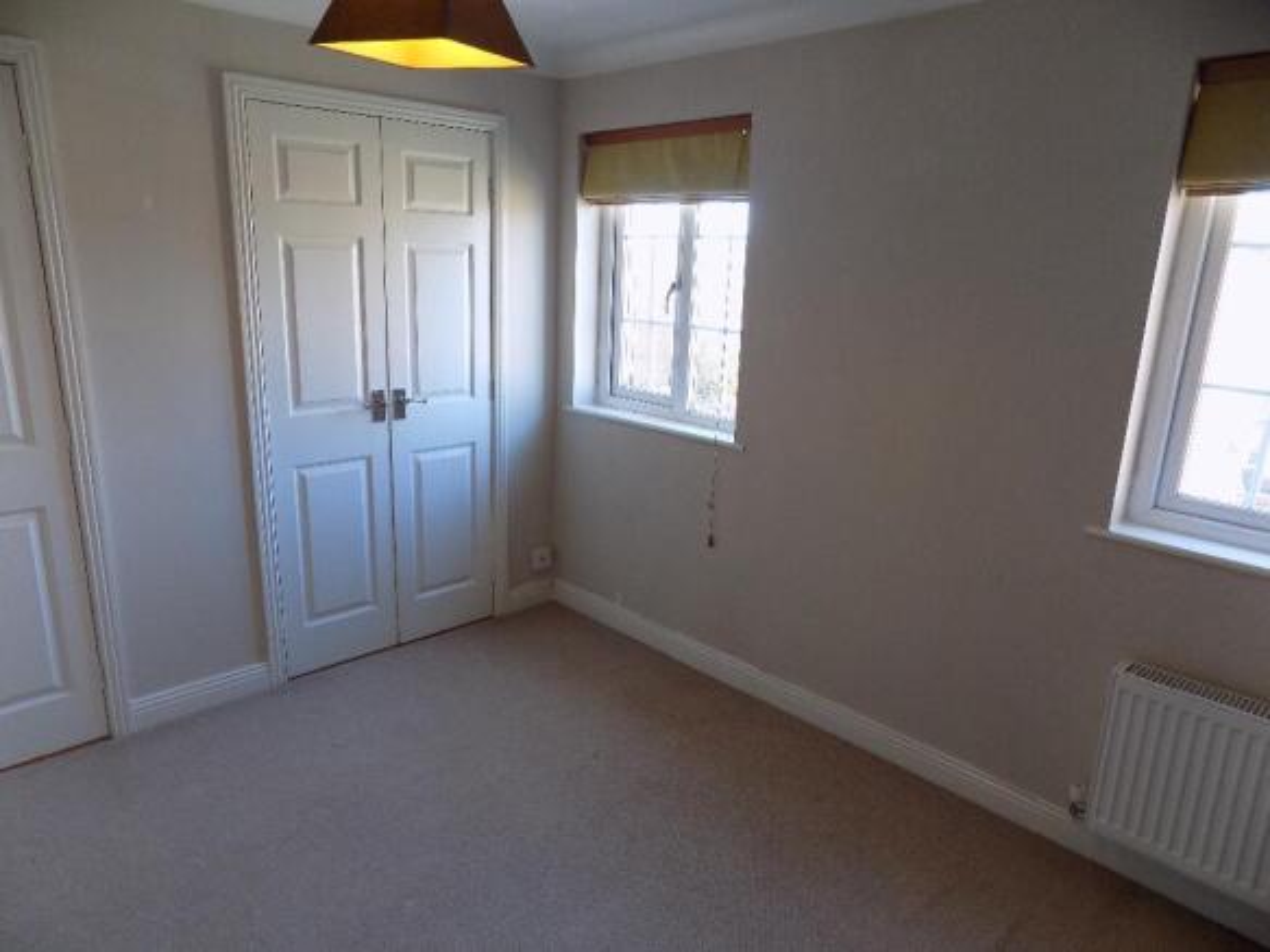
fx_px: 844
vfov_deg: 58.9
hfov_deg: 73.9
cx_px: 635
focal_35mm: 23
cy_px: 476
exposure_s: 1/30
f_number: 3.1
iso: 140
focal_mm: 4
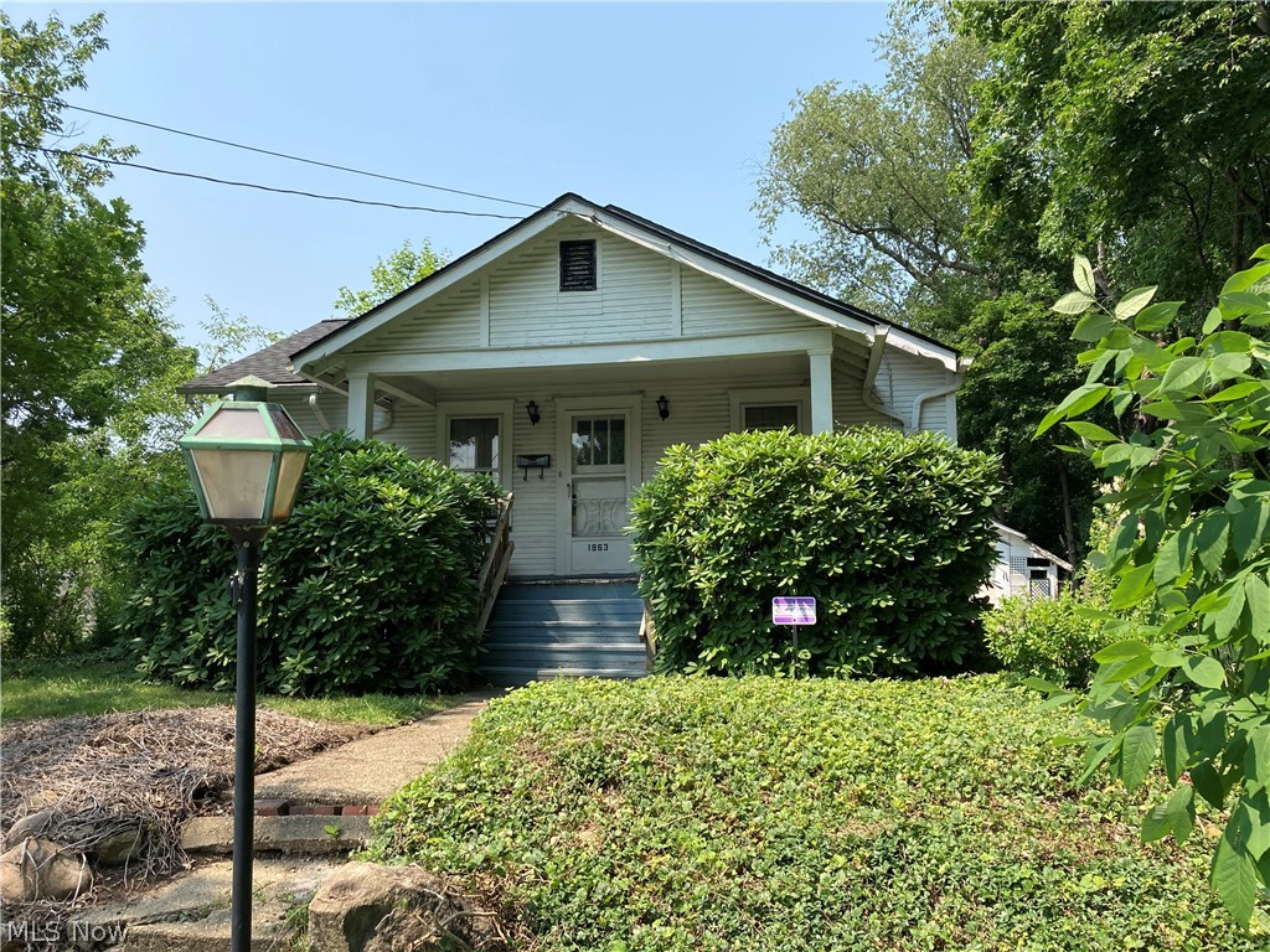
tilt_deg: +6.1
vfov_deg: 49.7
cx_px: 635
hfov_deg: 63.4
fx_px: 1027
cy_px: 476
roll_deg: +0.2
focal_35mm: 28
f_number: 1.8
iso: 20
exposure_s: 1/1200
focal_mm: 3.99
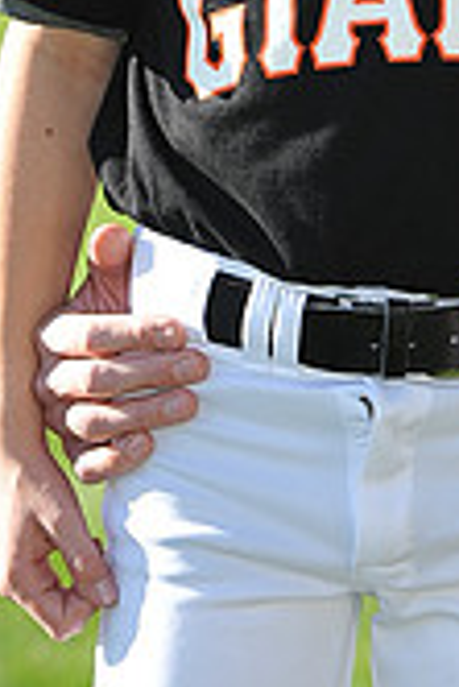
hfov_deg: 2.0
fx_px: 13320
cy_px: -261
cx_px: 624
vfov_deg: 2.9
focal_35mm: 698
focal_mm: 200
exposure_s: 1/800
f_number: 4
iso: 200
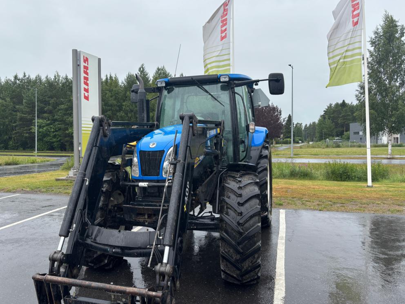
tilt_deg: -2.2
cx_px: 180
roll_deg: -0.4
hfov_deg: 61.5
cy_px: 148
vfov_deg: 48.2
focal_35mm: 29
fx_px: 339
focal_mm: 5.96
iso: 50
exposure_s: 1/1263
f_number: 1.6
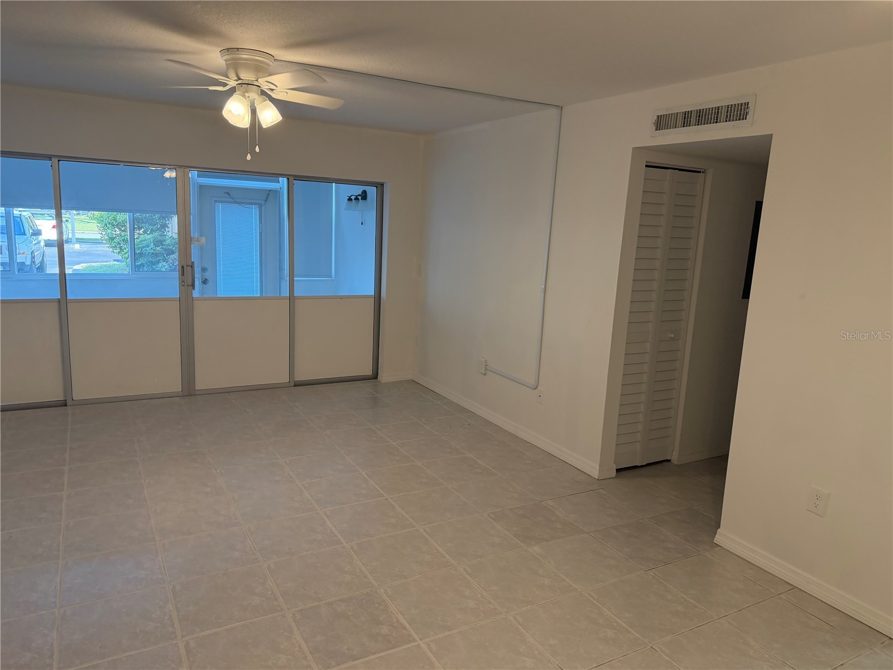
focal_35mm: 24
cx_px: 446
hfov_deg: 71.6
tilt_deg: -11.1
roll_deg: -4.0
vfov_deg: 56.8
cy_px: 335
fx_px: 619
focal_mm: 6.76
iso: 200
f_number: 1.78
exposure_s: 1/157
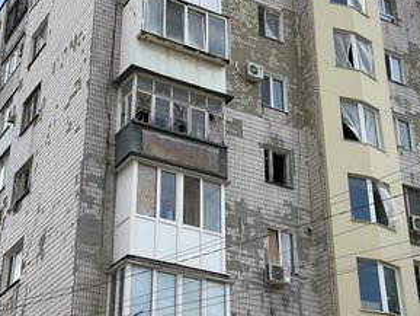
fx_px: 874
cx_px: 233
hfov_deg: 27.0
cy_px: 140
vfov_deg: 20.4
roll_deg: +1.1
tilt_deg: +30.4
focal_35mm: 72
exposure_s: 1/1653
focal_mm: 6
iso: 25
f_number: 2
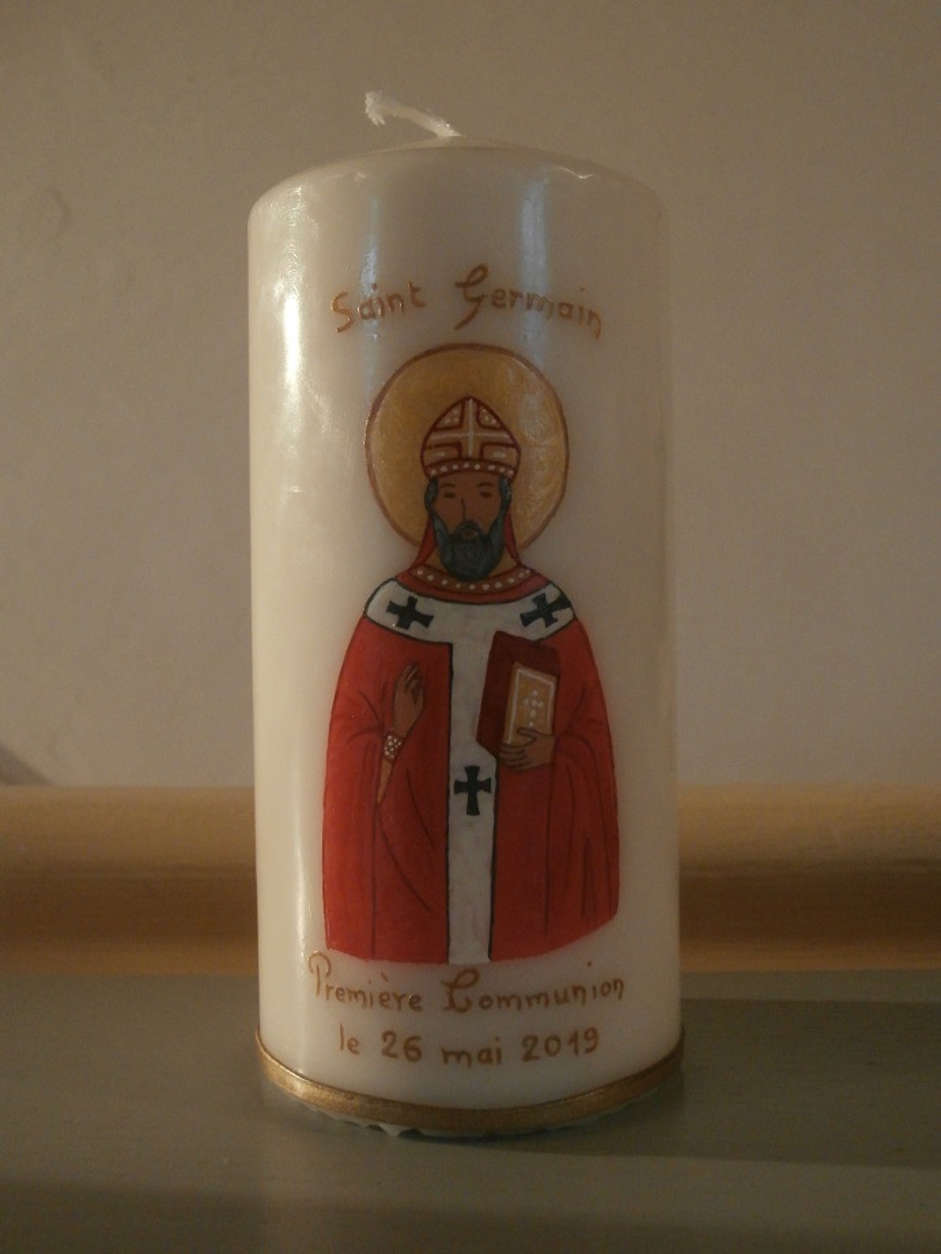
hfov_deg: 37.7
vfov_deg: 49.0
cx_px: 470
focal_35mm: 38
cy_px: 627
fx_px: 1377
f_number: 3.9
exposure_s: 1/15
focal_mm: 6.67
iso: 400
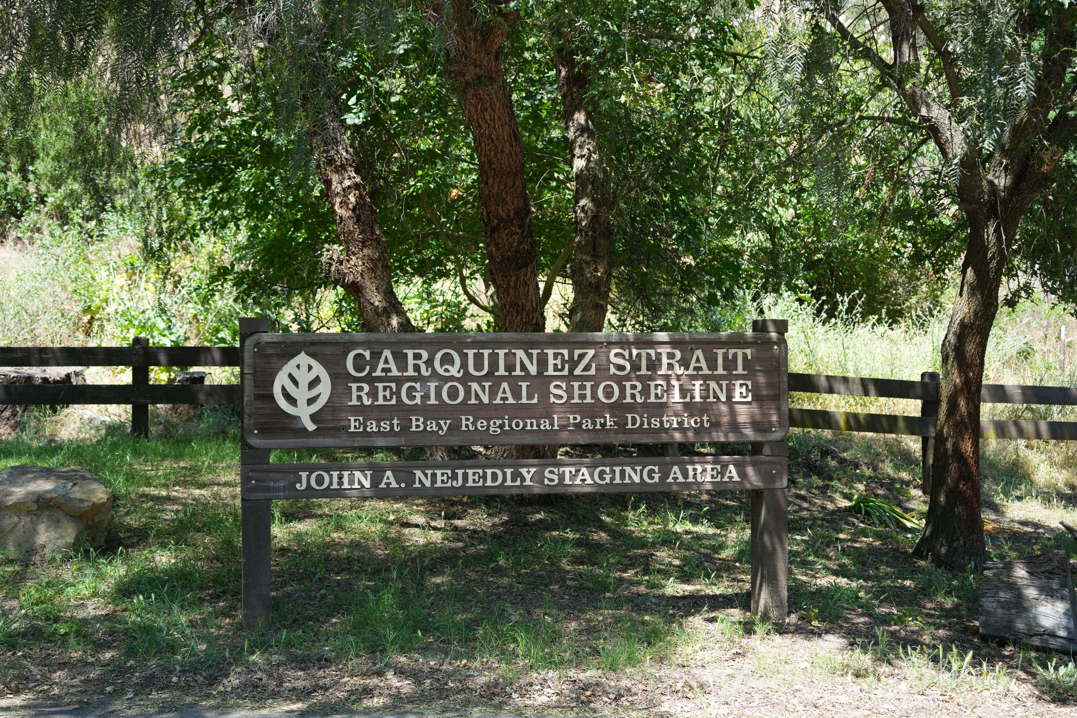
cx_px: 538
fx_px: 1496
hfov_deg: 39.6
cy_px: 359
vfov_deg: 27.0
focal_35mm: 50
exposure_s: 1/400
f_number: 4.5
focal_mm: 50
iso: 400
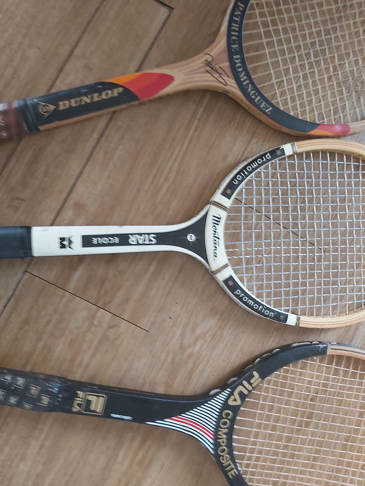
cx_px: 182
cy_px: 243
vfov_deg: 67.3
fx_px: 366
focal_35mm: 26
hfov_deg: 53.1
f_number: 1.7
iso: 320
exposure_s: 1/25
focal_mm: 3.92
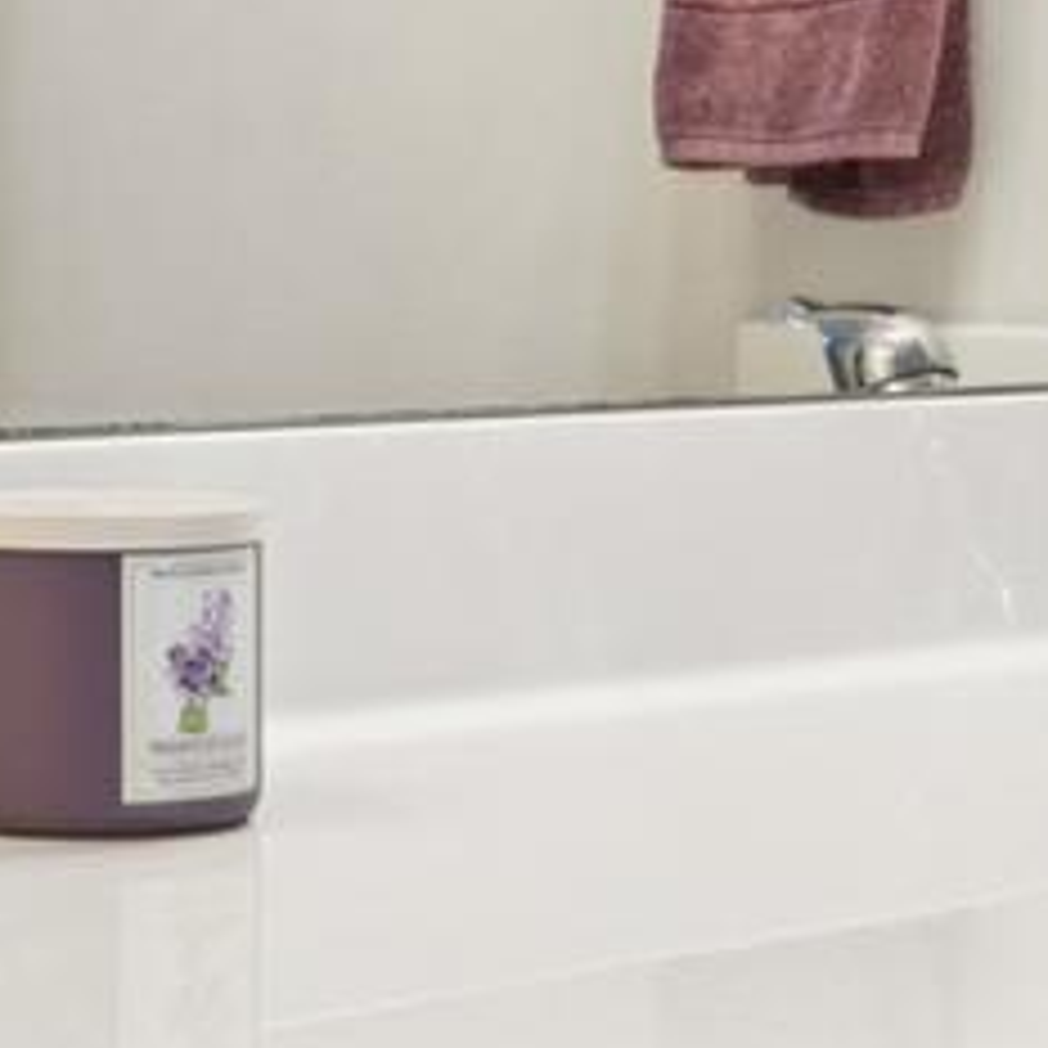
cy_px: 205
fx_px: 4478
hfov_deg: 13.2
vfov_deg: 13.3
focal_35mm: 131
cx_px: 31
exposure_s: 1/2.5
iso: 100
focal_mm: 17.5
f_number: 13
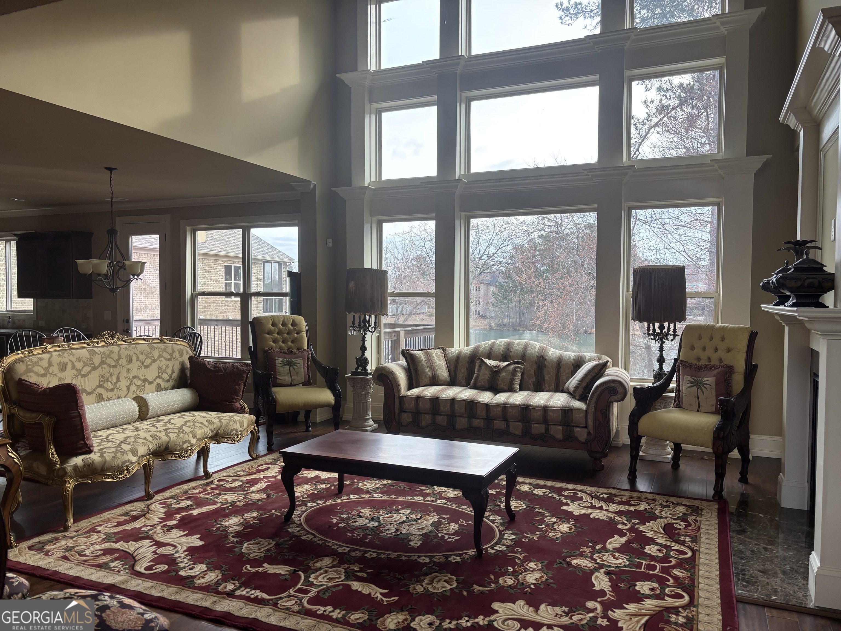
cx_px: 420
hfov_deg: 67.3
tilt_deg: -3.7
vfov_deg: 53.1
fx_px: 632
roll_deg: -0.7
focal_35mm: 26
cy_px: 316
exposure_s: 1/121
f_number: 1.6
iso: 50
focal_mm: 5.96
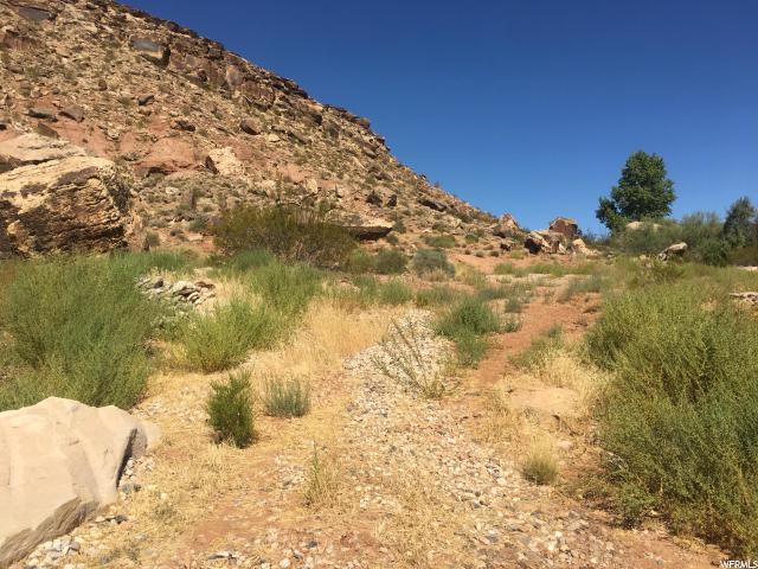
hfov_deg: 61.7
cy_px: 284
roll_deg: +0.7
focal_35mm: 29
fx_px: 635
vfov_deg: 48.2
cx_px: 379
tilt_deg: +4.8
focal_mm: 4.15
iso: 25
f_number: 2.2
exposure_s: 1/2331
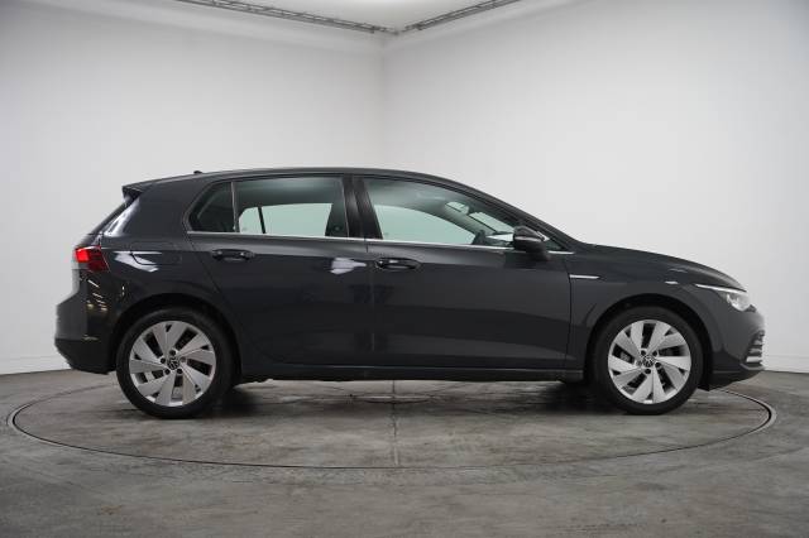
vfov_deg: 34.2
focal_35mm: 39
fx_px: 876
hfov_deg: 49.6
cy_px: 269
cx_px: 404
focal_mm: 39
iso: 1250
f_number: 4
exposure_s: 1/160
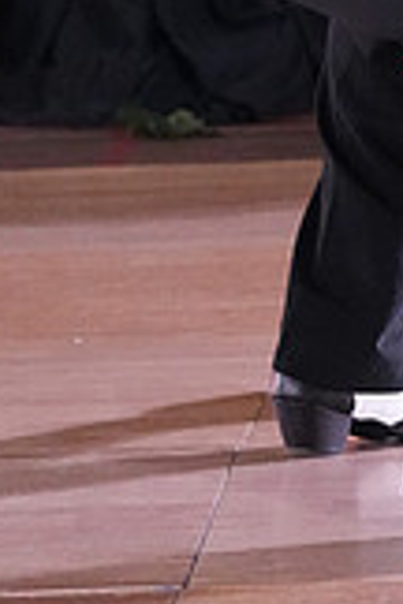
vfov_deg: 3.6
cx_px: 517
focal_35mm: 563
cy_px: -332
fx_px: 9453
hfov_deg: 2.4
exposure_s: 1/400
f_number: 4.5
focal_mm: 105
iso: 8000
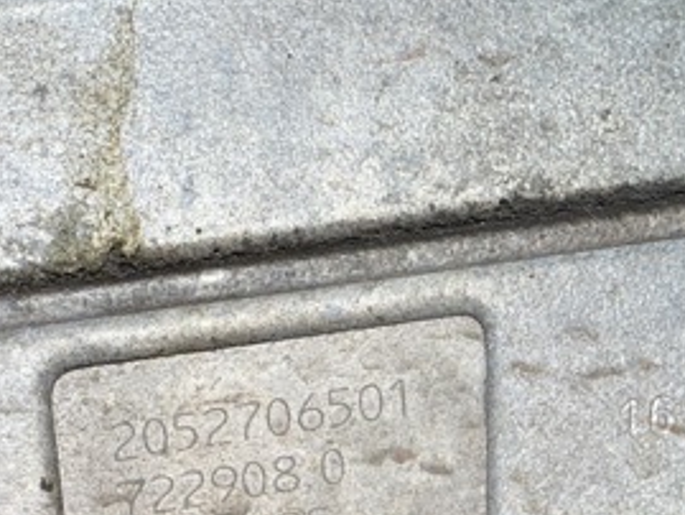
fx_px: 1128
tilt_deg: -16.6
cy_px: 440
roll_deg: +7.5
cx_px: 232
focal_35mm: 57
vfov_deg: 25.1
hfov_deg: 33.5
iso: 25
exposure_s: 1/122
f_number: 2.2
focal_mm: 2.22
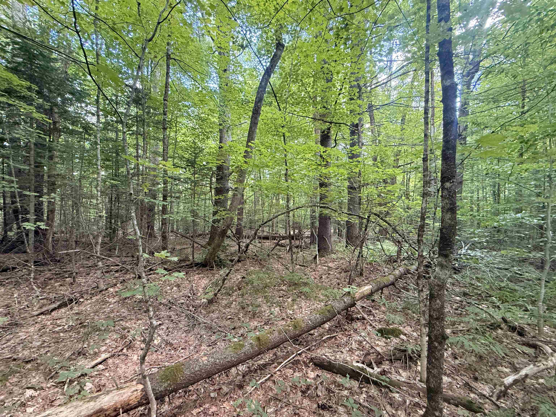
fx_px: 225
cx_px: 278
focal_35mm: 14
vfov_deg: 85.7
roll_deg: -0.5
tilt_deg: -0.1
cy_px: 208
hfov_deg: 102.1
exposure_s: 1/60
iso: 500
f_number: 2.2
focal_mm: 2.22
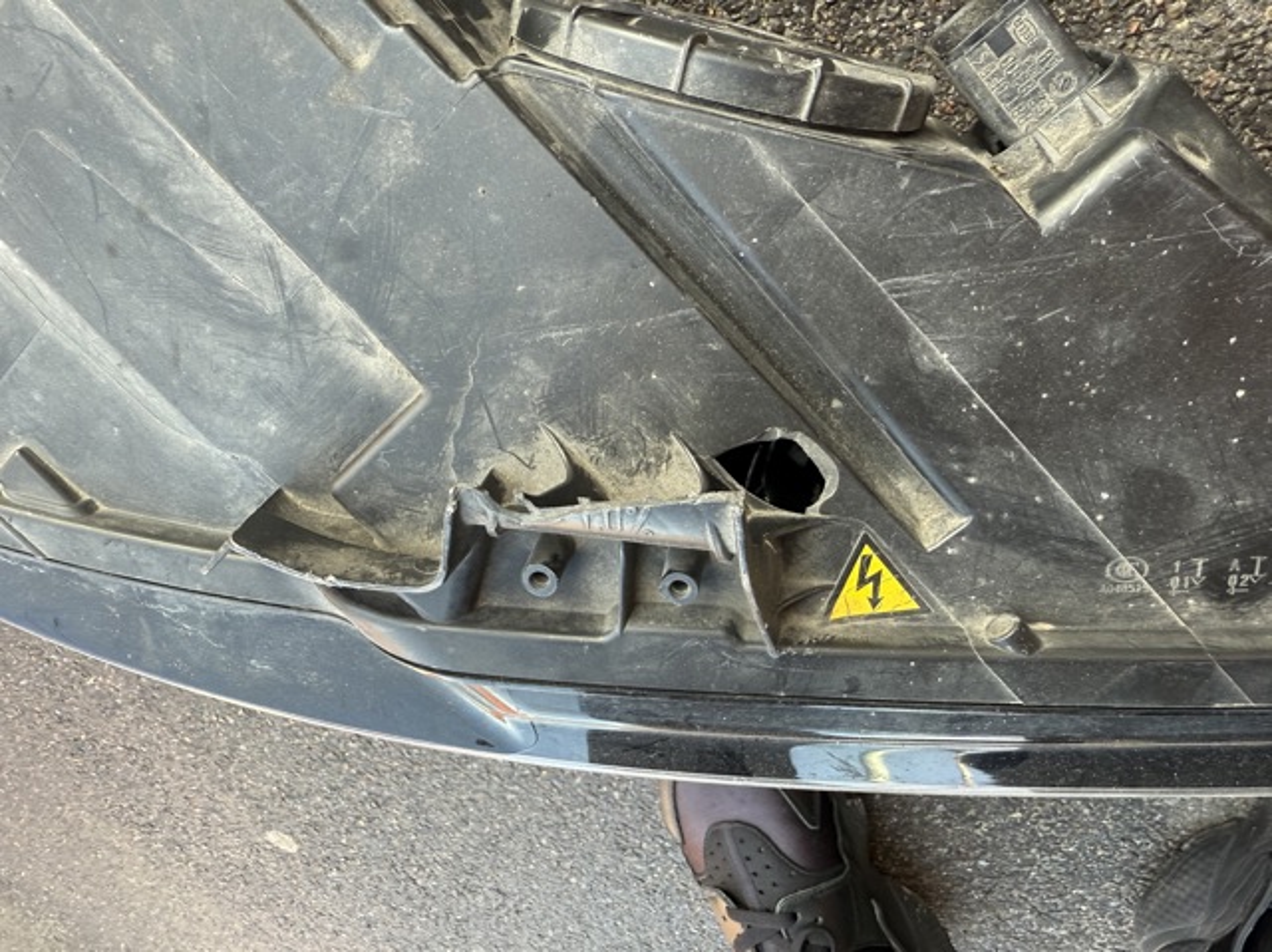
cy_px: 476
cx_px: 636
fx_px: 881
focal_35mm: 24
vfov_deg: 56.8
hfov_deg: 71.6
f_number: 2.2
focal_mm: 2.22
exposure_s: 1/99
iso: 80
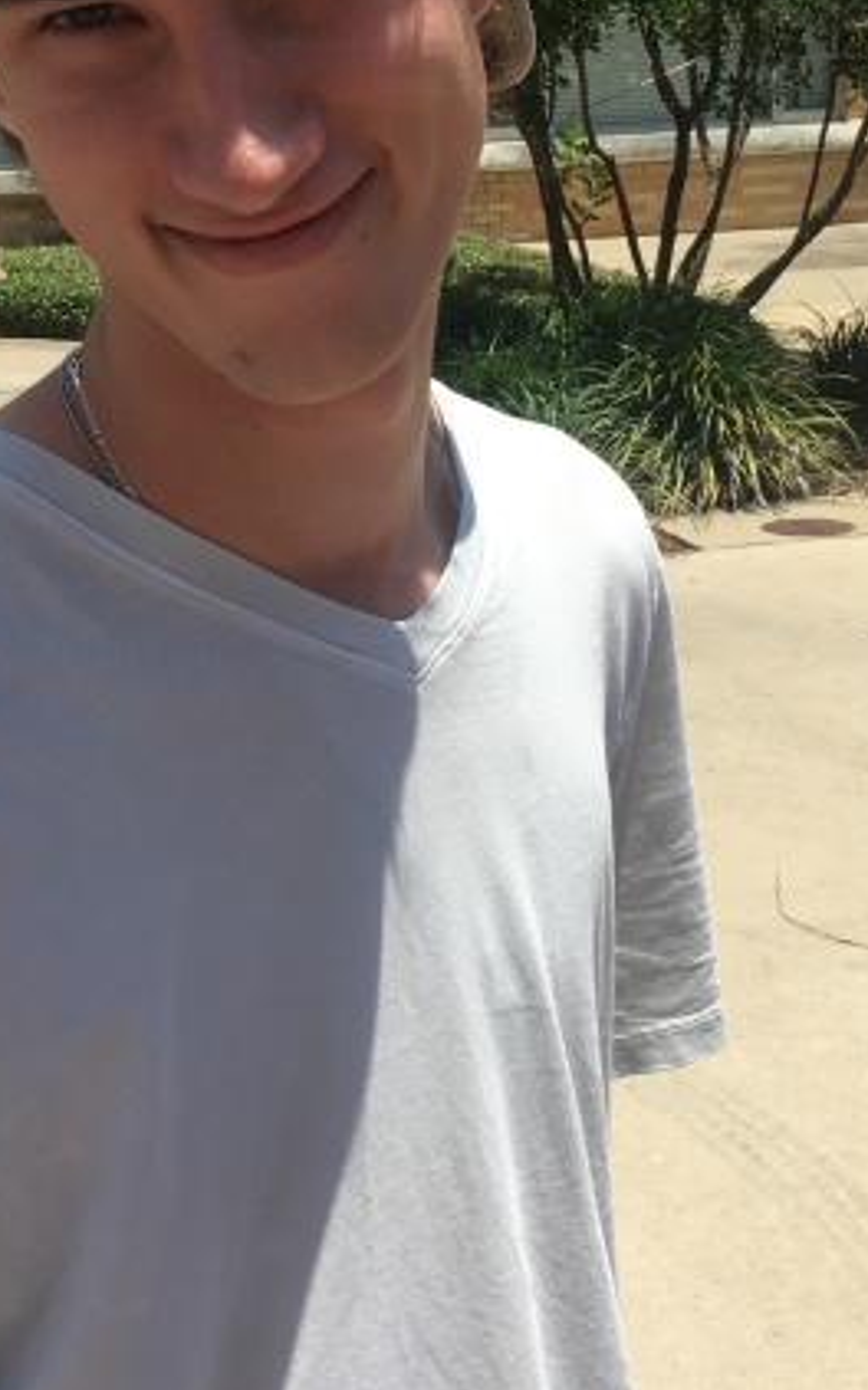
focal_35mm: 62
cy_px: 307
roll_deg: +1.9
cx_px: 326
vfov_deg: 32.2
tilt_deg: -6.2
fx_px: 2349
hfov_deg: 20.9
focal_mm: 4.15
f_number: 2.2
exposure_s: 1/1350
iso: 25
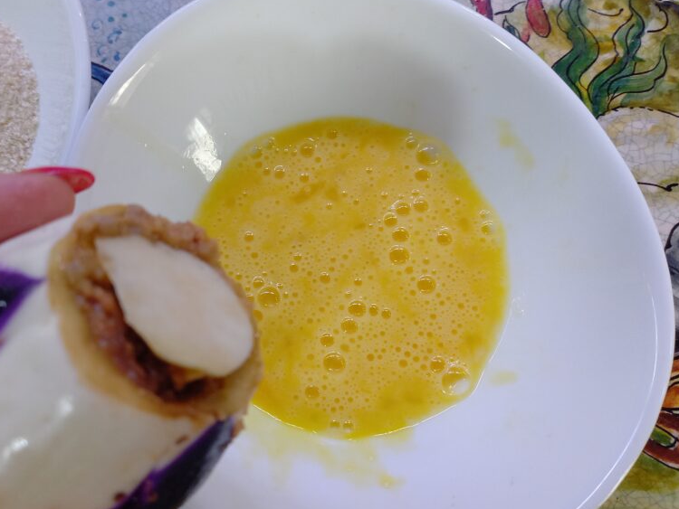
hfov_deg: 56.3
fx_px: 628
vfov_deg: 44.2
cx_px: 268
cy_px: 245
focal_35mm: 32
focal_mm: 4.6
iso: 160
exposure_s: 1/50
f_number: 2
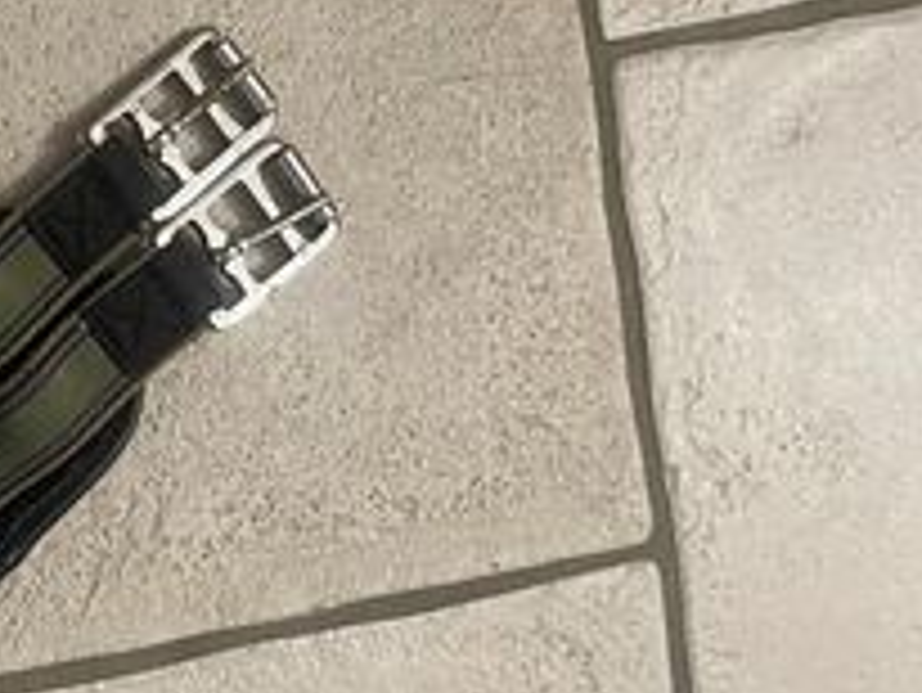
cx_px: -508
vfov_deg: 17.5
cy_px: 806
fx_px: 2159
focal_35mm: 81
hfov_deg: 20.3
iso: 250
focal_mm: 4.2
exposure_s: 1/50
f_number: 1.6
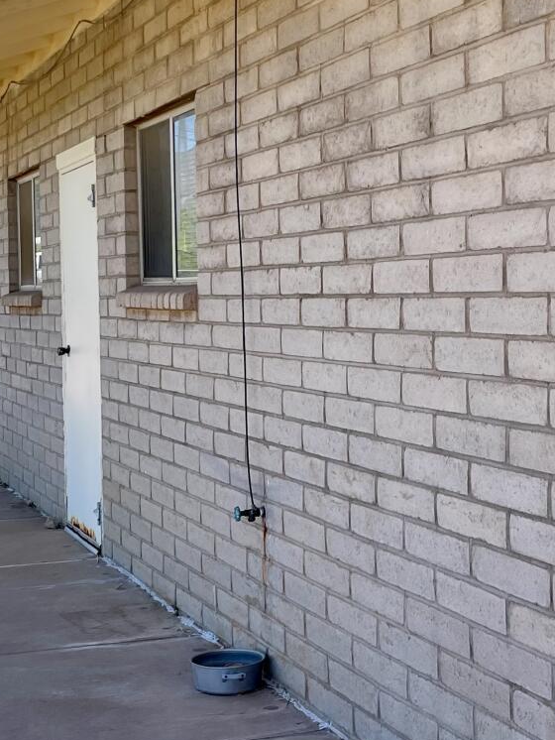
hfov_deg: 21.9
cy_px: 317
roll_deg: -0.3
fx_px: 1431
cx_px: 331
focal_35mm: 67
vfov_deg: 28.9
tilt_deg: -1.1
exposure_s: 1/1038
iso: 32
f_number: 1.6
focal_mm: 5.1
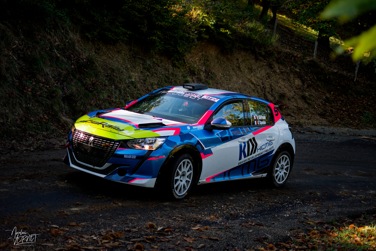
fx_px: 548
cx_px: 188
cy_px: 126
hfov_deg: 37.8
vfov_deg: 25.8
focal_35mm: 52
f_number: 1.8
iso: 2000
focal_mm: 35
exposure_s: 1/6400
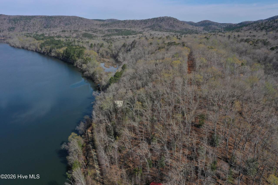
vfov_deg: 46.4
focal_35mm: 28
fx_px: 216
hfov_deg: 65.5
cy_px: 92
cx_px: 139
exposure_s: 1/500
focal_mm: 10.26
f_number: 6.3
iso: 100
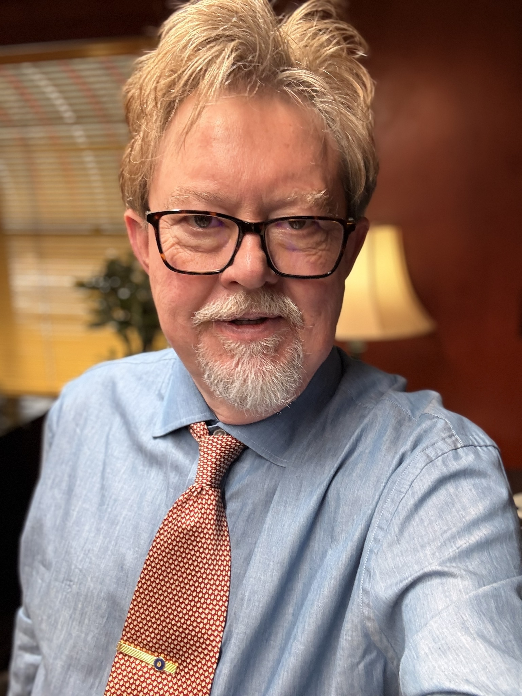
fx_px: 603
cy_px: 348
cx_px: 261
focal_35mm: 30
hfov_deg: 46.8
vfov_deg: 60.0
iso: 125
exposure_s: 1/60
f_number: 1.9
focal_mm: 2.69
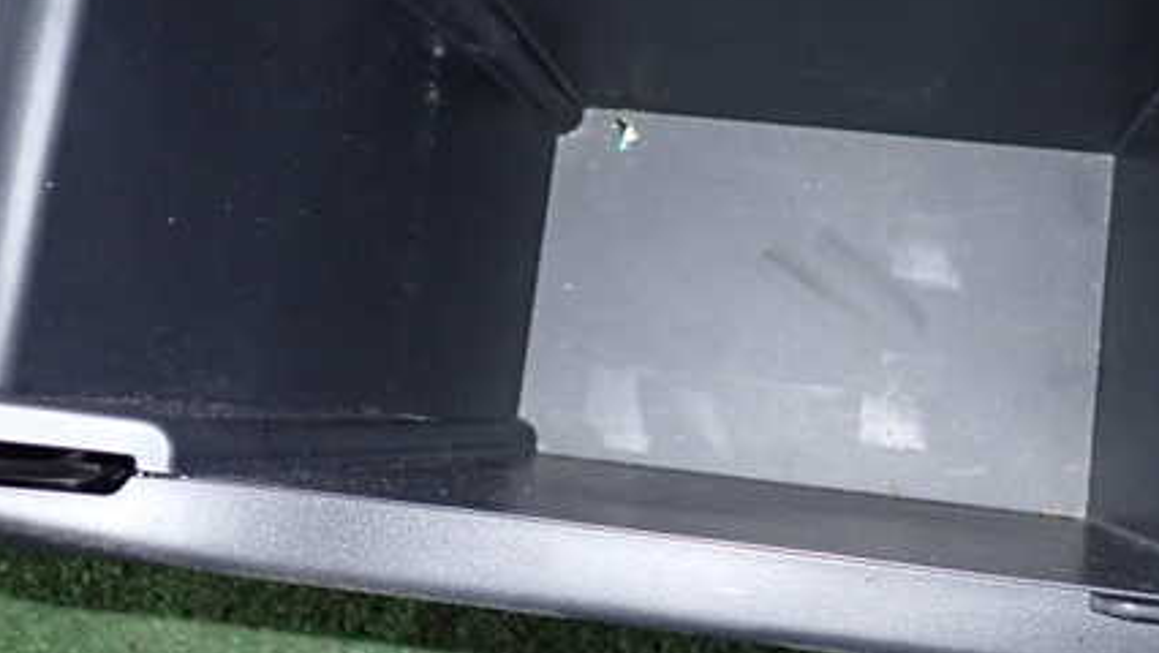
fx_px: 1414
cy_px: 242
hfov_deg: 44.1
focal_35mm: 46
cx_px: 745
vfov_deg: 25.9
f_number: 6.3
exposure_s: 1/30
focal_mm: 5.4
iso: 640
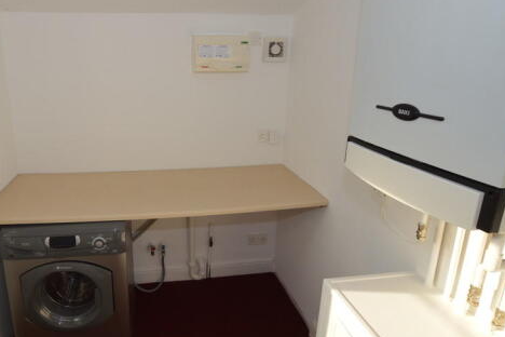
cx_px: 181
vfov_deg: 59.0
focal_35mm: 21
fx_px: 295
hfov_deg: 79.3
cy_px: 135
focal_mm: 10
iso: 200
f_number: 5.6
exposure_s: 1/125
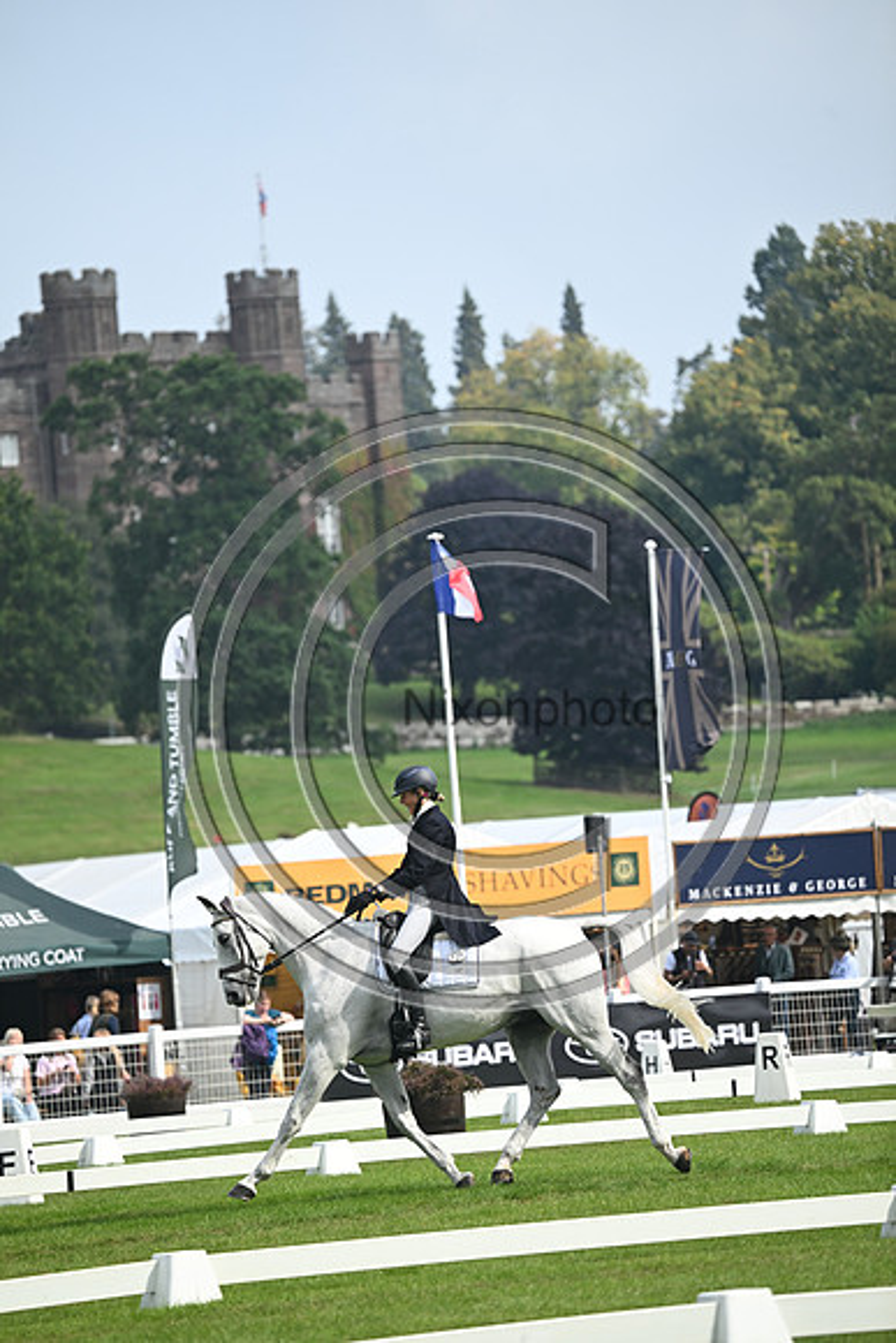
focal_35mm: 270
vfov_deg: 7.6
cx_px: 448
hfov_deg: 5.1
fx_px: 10073
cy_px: 672
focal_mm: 270
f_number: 5.3
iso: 400
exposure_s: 1/1250
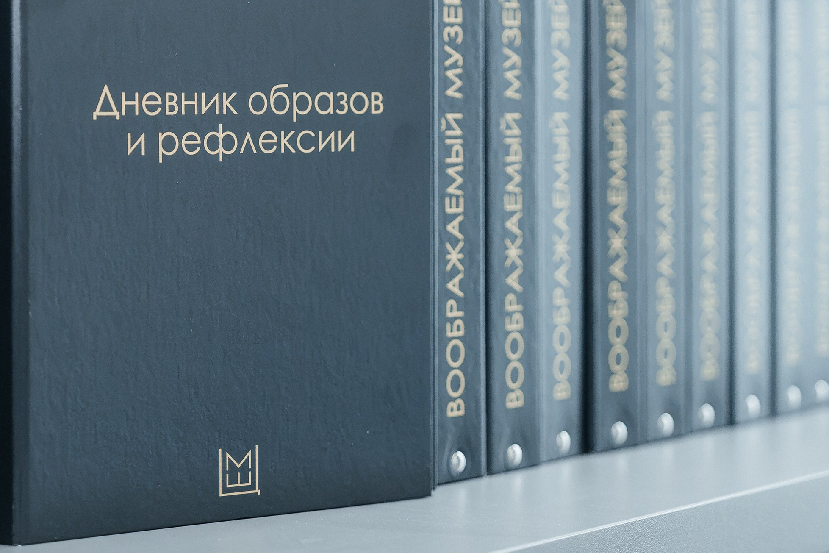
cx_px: 282
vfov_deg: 13.3
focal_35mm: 103
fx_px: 2372
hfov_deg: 19.8
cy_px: 168
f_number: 2.8
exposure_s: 1/320
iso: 3200
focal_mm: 53
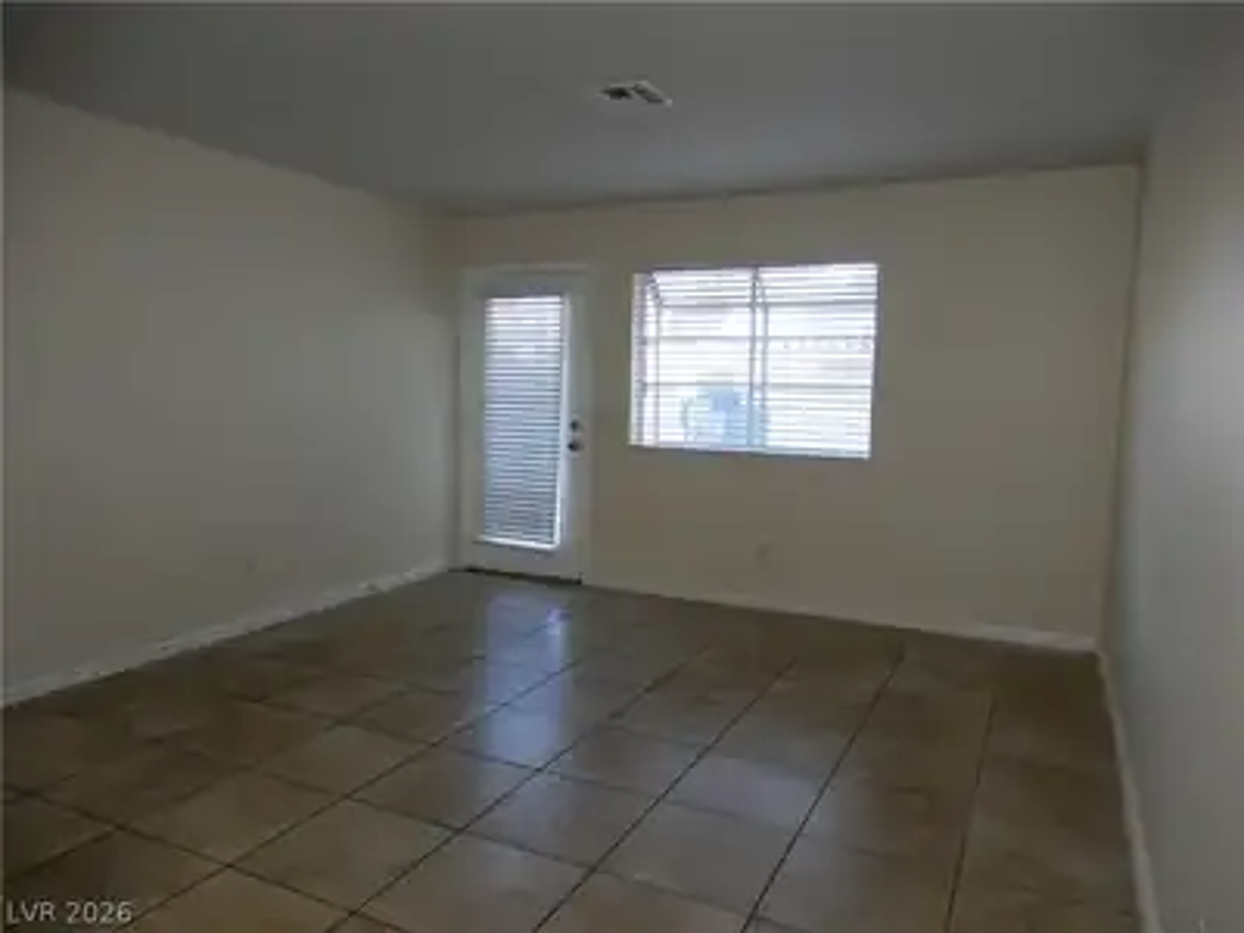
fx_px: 862
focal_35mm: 24
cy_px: 466
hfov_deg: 71.6
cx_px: 622
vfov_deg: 56.8
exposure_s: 1/30
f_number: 3.4
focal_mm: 4.3
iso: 160
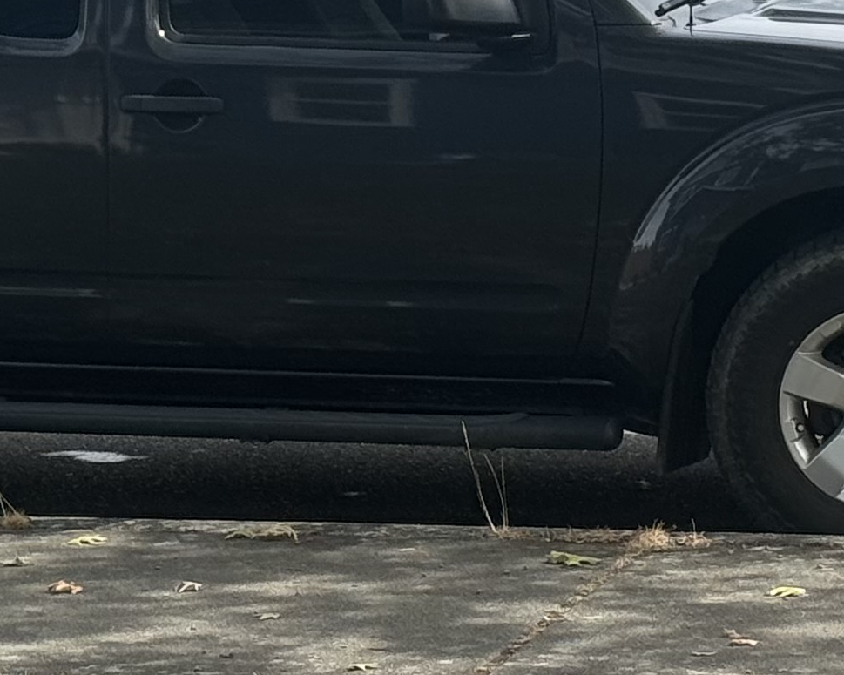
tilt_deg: -7.3
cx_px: 414
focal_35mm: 195
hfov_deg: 9.9
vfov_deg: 7.9
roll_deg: +1.8
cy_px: 323
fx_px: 4870
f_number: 1.78
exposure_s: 1/1984
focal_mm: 6.76
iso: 64
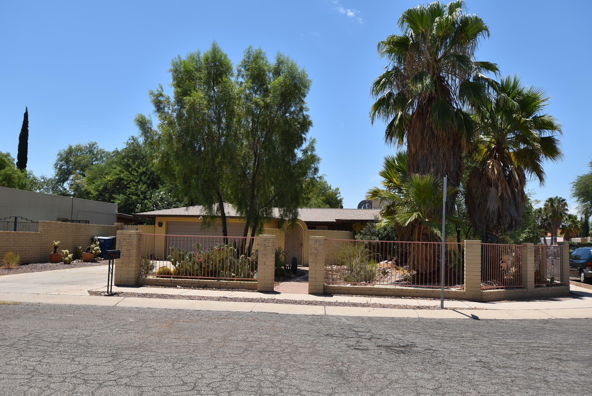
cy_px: 198
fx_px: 543
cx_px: 296
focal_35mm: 33
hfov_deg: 57.2
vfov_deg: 40.0
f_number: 10
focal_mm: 22
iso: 100
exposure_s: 1/200
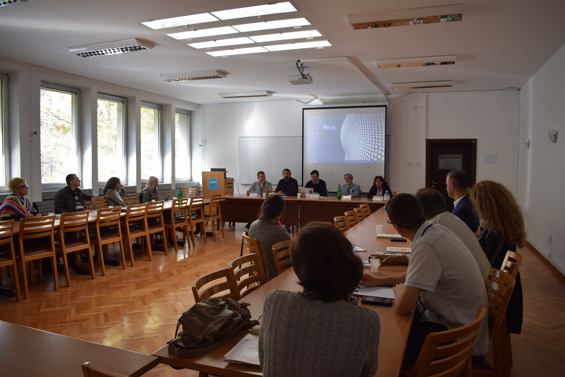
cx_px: 282
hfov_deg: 67.4
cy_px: 188
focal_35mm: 27
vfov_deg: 47.9
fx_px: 424
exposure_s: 1/100
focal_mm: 18
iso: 400
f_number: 5
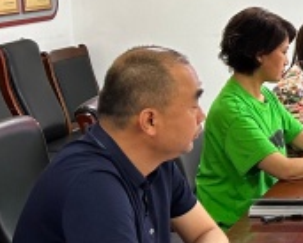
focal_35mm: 111
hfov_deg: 14.8
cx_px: 563
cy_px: 74
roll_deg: -0.4
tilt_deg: -7.7
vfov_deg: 13.9
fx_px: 996
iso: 100
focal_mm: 5.7
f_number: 1.5
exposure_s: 1/82
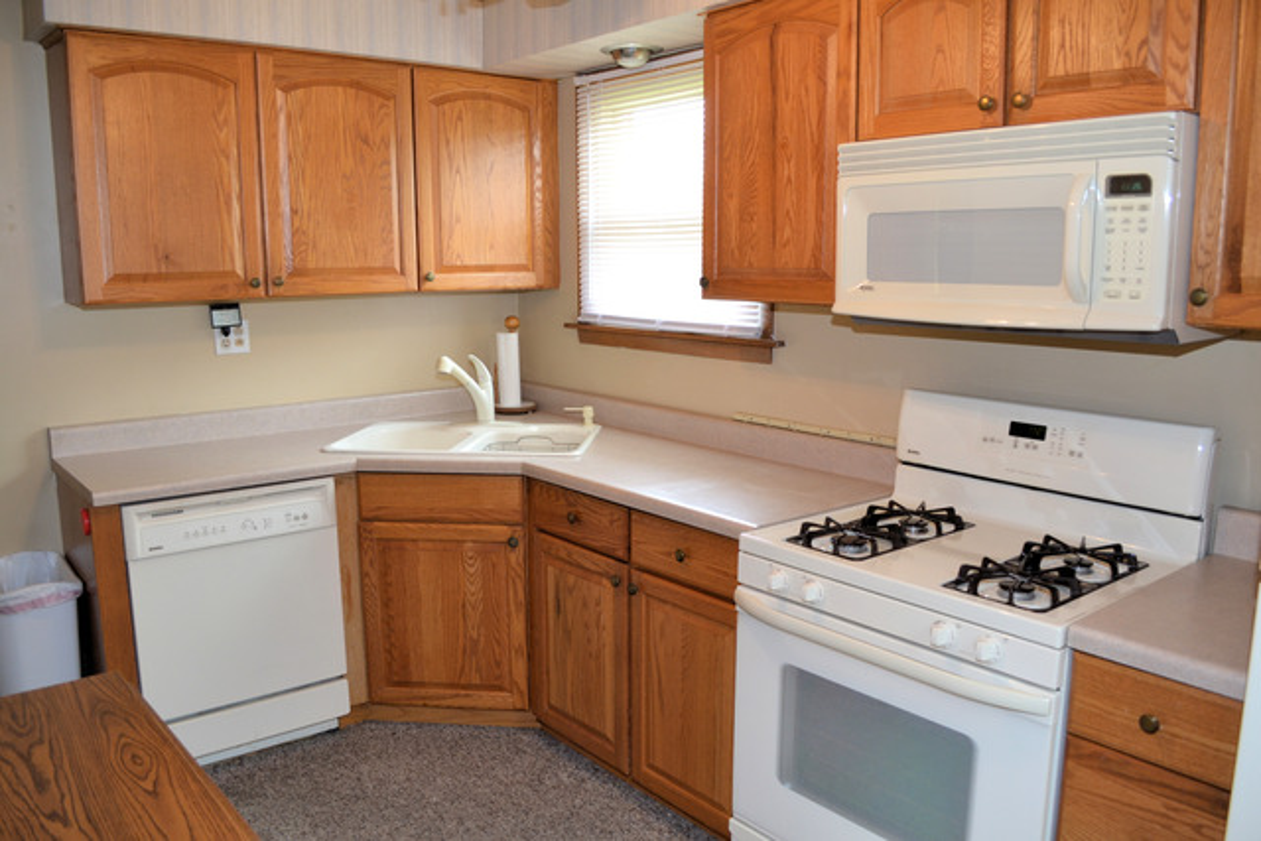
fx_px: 946
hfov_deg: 67.4
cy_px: 420
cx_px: 630
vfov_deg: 48.0
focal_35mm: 27
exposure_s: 1/30
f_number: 4
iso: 450
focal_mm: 18
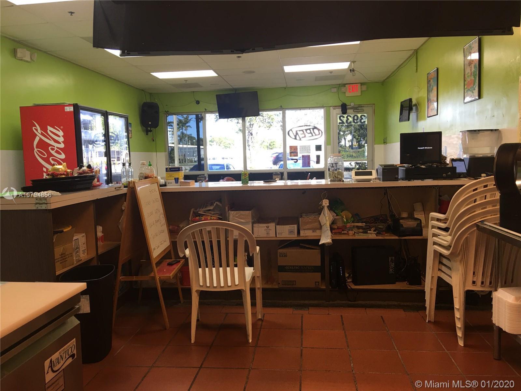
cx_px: 260
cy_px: 196
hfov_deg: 61.7
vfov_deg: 48.2
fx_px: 436
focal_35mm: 29
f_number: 2.2
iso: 25
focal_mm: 4.15
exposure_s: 1/15
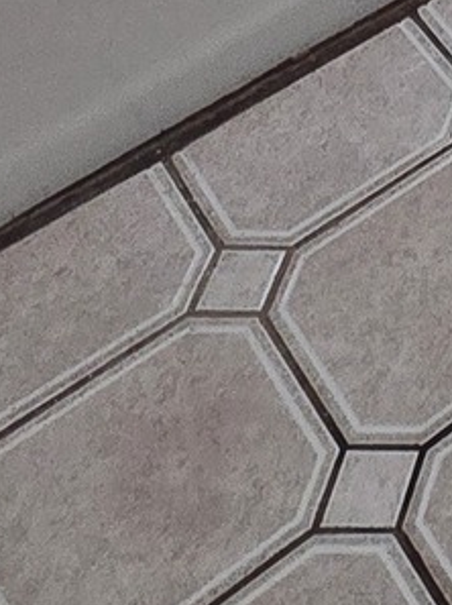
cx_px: 1051
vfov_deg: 11.6
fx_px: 1762
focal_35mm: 101
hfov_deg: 12.0
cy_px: -1167
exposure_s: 1/60
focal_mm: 2.2
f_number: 2.2
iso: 100
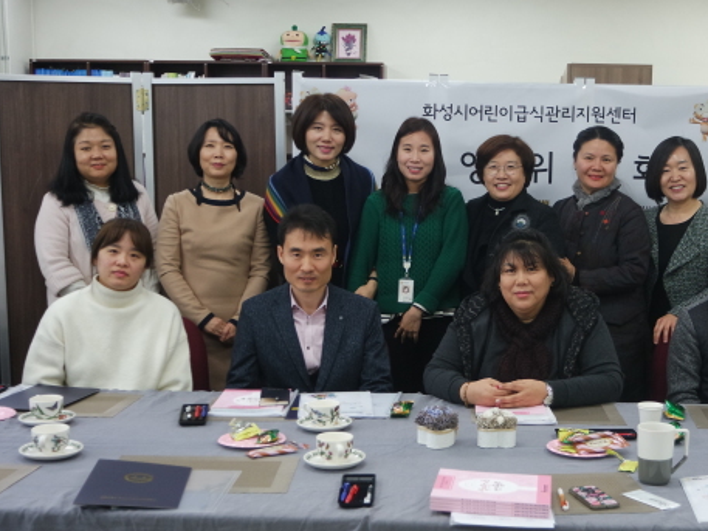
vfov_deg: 26.1
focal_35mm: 56
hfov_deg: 34.1
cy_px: 300
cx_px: 460
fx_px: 1146
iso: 800
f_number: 4.5
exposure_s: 1/50
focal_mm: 27
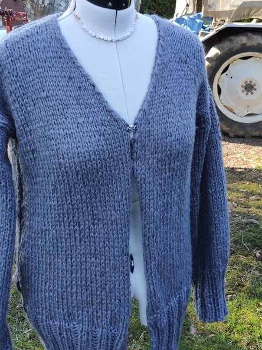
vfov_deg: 41.9
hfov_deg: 32.2
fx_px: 454
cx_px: 131
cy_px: 140
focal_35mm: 45
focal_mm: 4.75
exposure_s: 1/100
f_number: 1.75
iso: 120
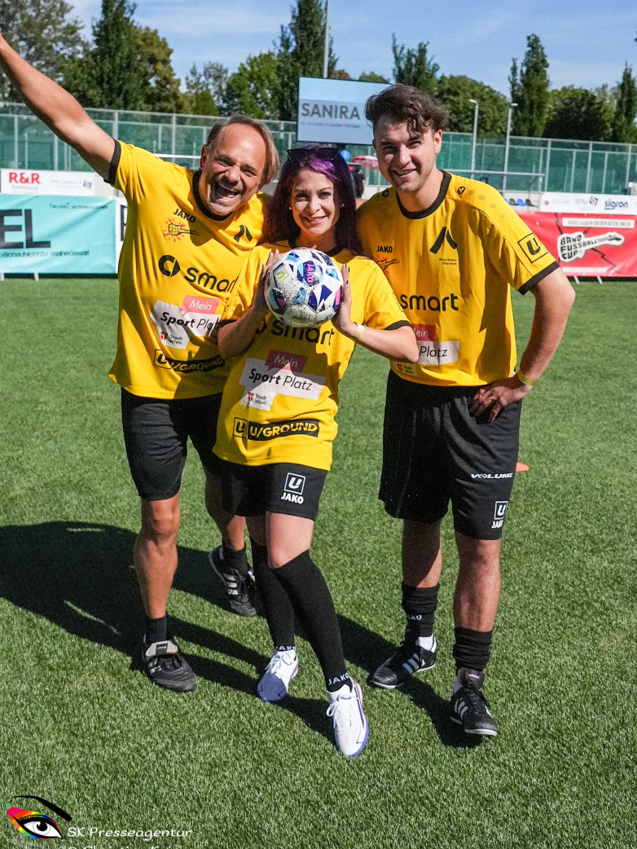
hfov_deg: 35.1
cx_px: 311
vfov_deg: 45.7
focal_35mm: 41
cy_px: 376
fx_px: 1006
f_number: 4.5
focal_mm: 25
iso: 5000
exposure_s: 1/80000
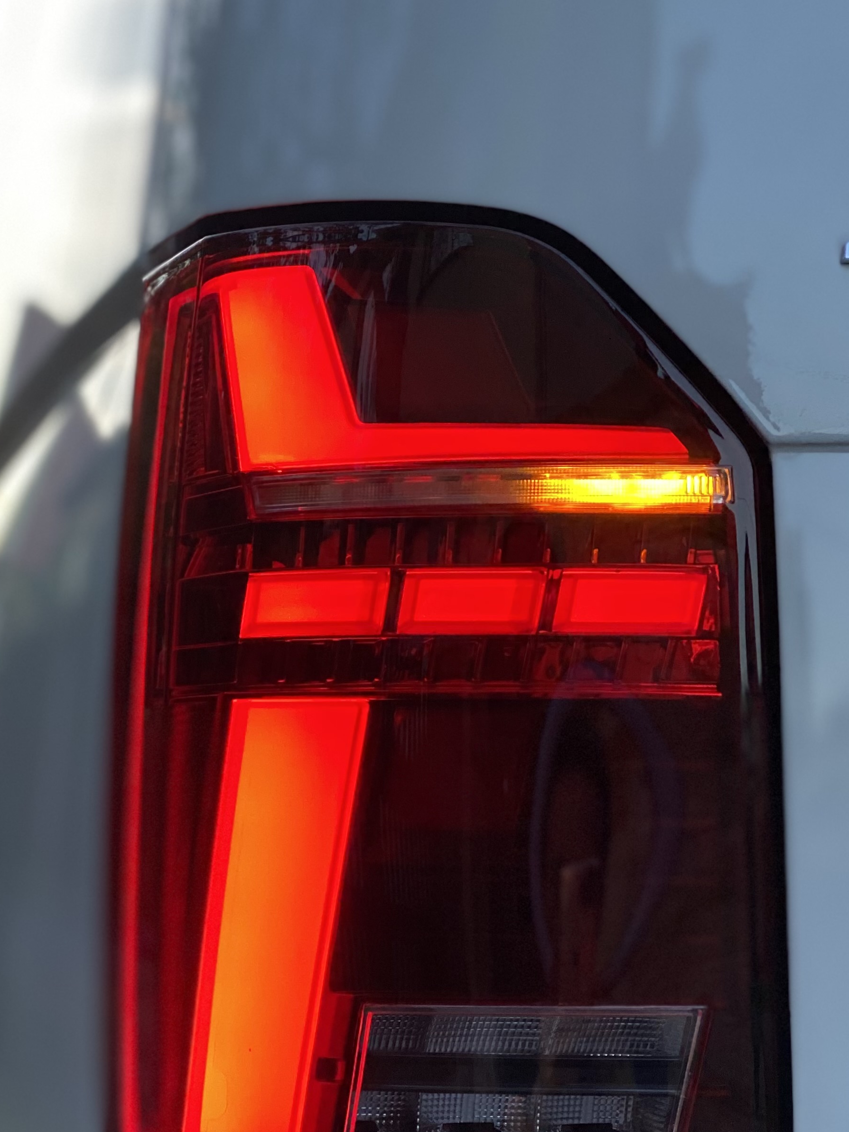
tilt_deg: +1.4
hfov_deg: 17.0
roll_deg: +2.5
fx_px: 2845
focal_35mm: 87
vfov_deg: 22.4
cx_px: 395
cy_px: 749
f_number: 2
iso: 100
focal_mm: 6
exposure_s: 1/122
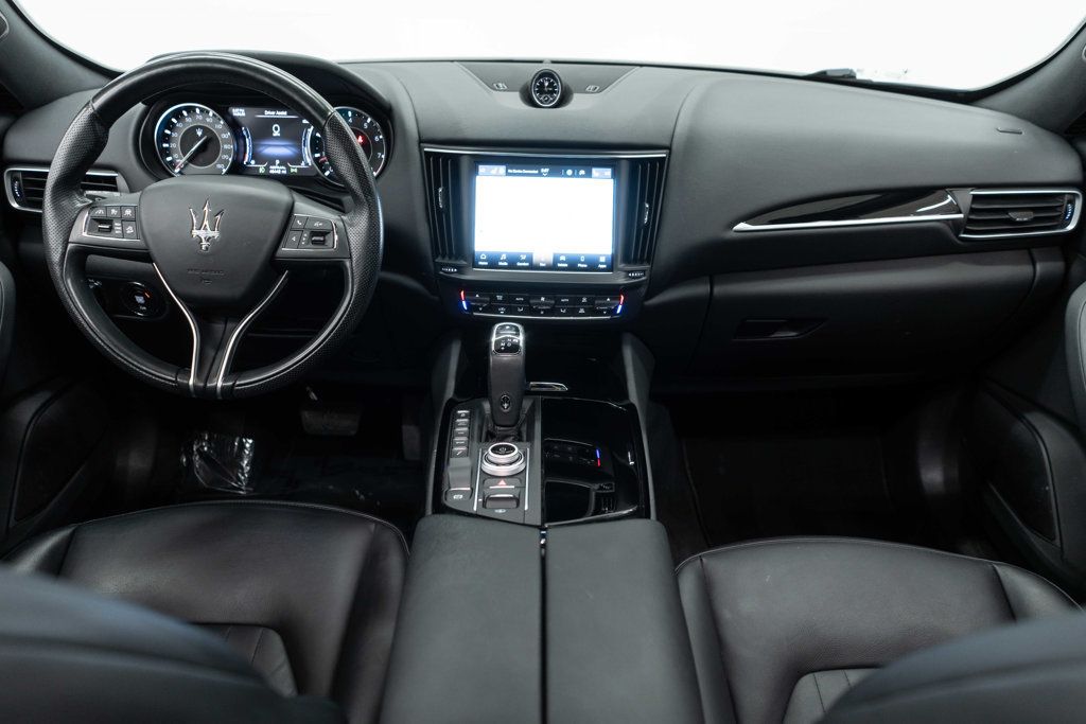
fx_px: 845
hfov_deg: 65.5
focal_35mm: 28
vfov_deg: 46.4
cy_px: 362
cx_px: 543
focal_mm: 28
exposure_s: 1/50
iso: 1000
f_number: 3.5
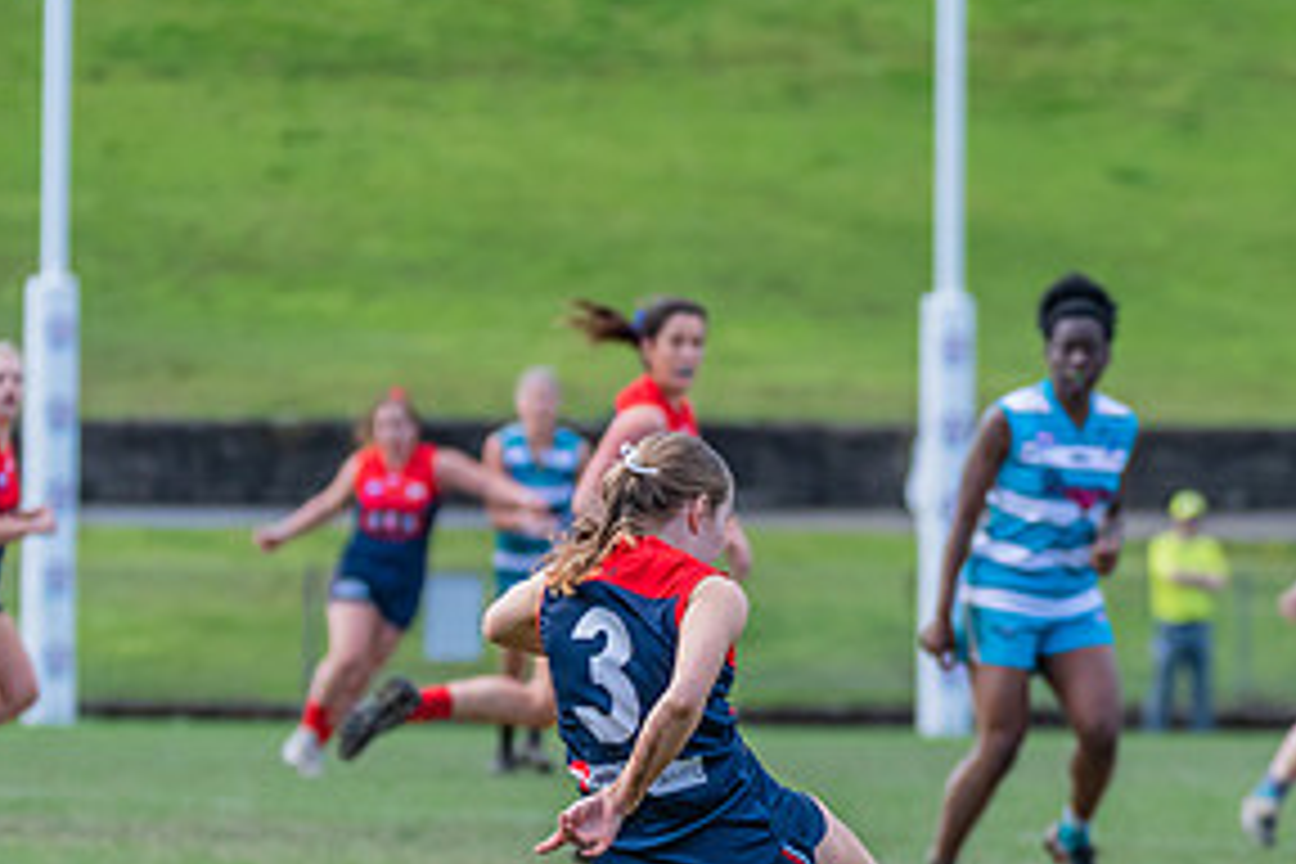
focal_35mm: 558
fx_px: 20086
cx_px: 815
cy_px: 638
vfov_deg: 2.5
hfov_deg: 3.7
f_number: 5.3
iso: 1000
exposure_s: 1/1600
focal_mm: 240
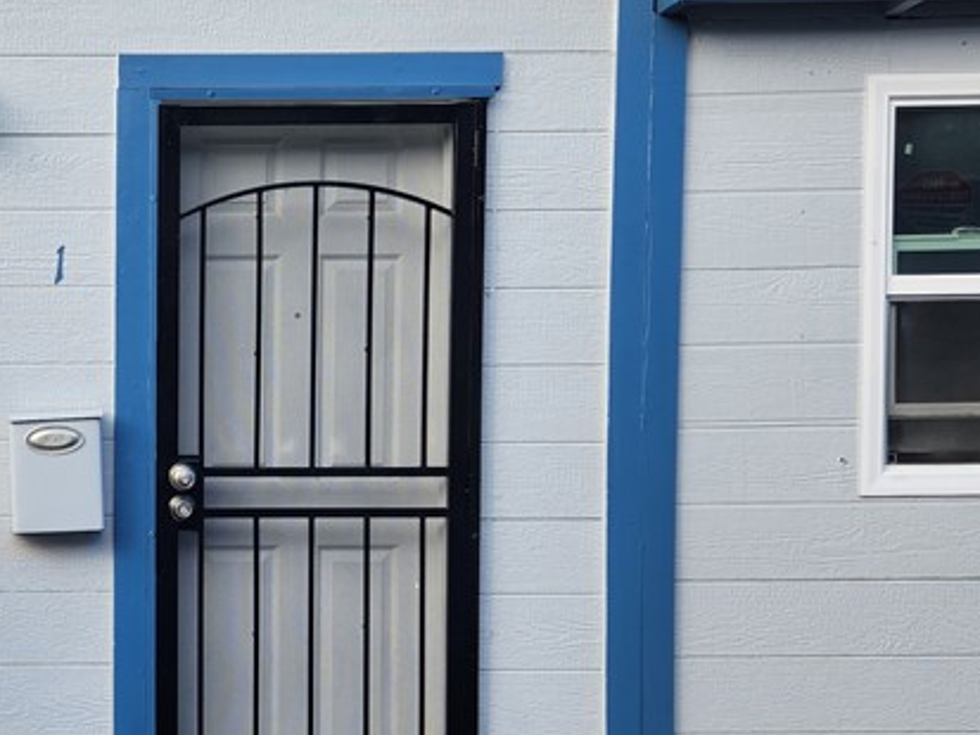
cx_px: 9
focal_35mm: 57
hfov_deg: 31.4
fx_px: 1614
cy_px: 493
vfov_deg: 25.5
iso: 20
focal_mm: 5.4
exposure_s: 1/544
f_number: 1.8
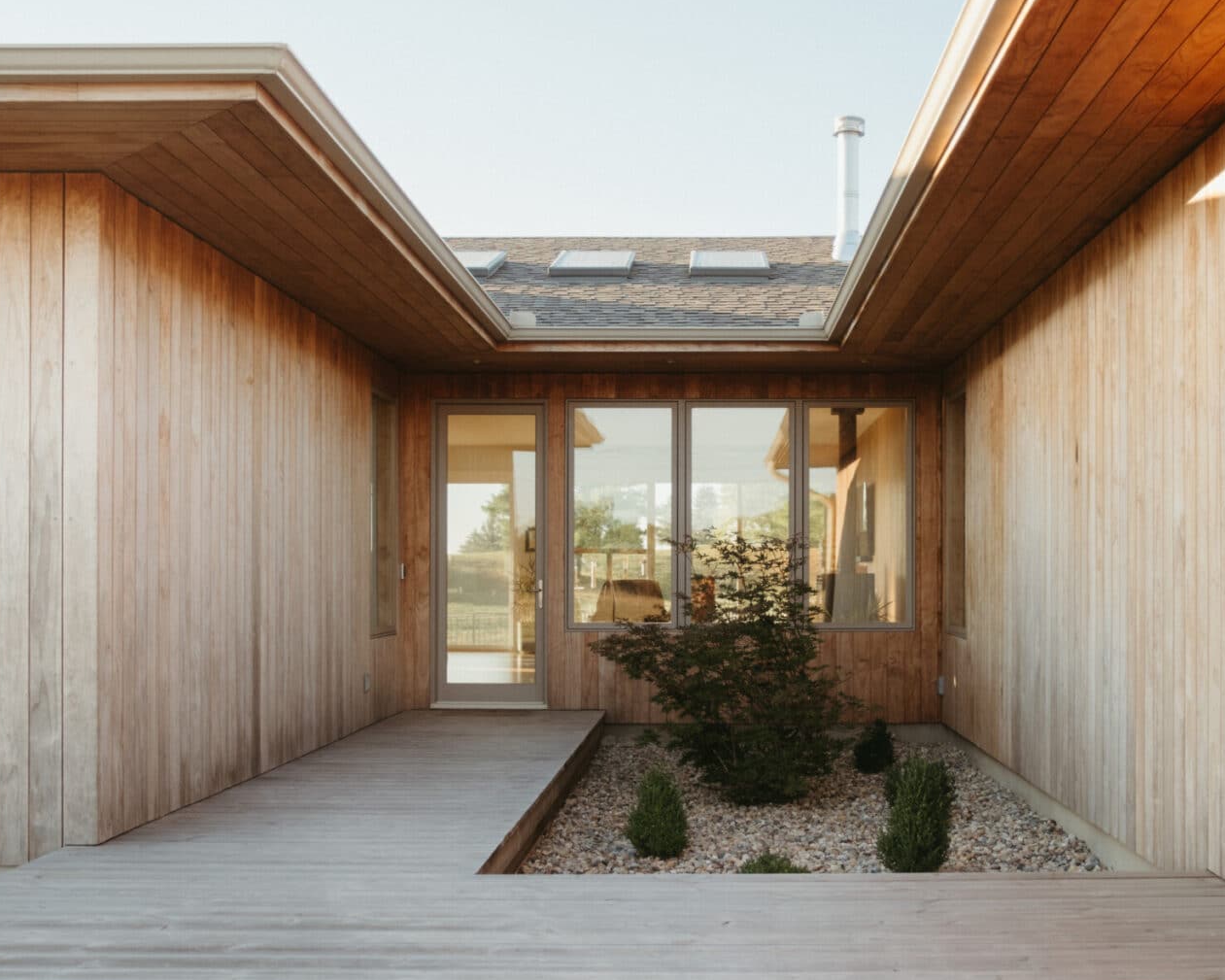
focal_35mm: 40
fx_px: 1450
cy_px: 493
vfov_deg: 37.3
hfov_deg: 45.6
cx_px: 706
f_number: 2.8
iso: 400
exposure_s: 1/640
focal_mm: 23.4
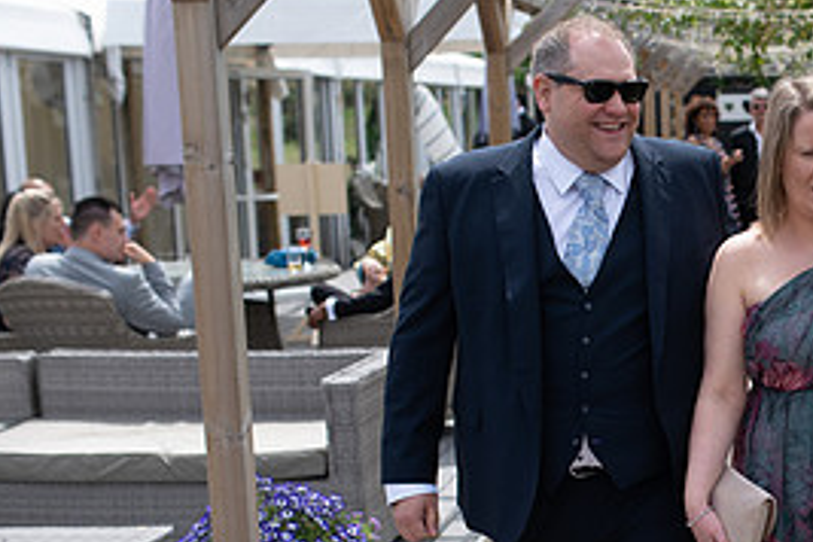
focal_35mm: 76
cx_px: 795
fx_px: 1716
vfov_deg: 17.8
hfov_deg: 25.5
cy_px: 435
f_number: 2.8
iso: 100
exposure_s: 1/1600
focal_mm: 35
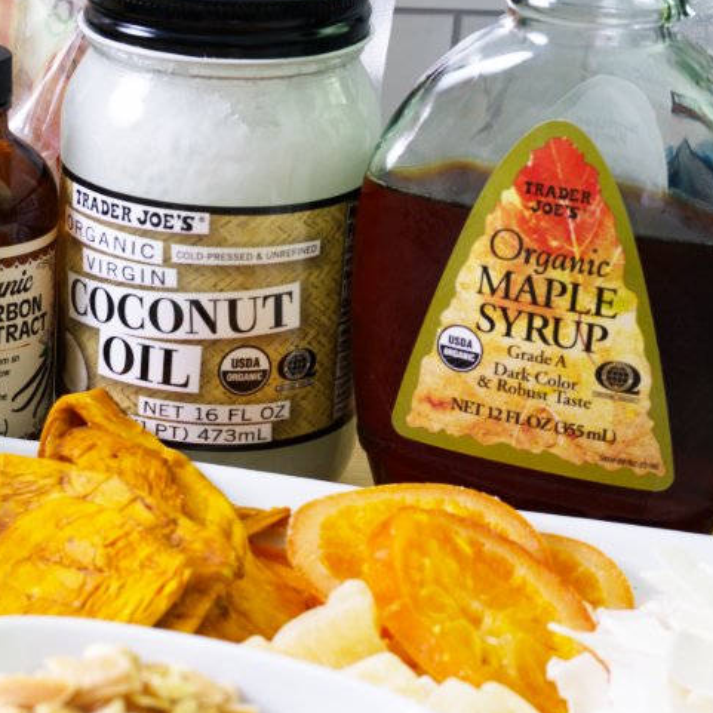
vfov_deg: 16.1
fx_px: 2517
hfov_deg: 15.9
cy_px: 434
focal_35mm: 108
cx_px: 44
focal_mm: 51
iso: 400
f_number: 9
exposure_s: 1/2
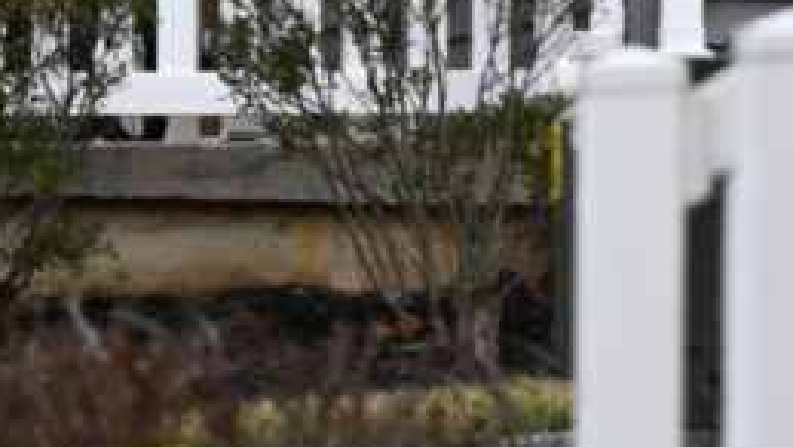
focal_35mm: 765
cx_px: -358
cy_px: -543
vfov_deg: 1.6
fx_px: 16094
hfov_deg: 2.8
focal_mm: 185
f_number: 7.1
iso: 500
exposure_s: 1/400
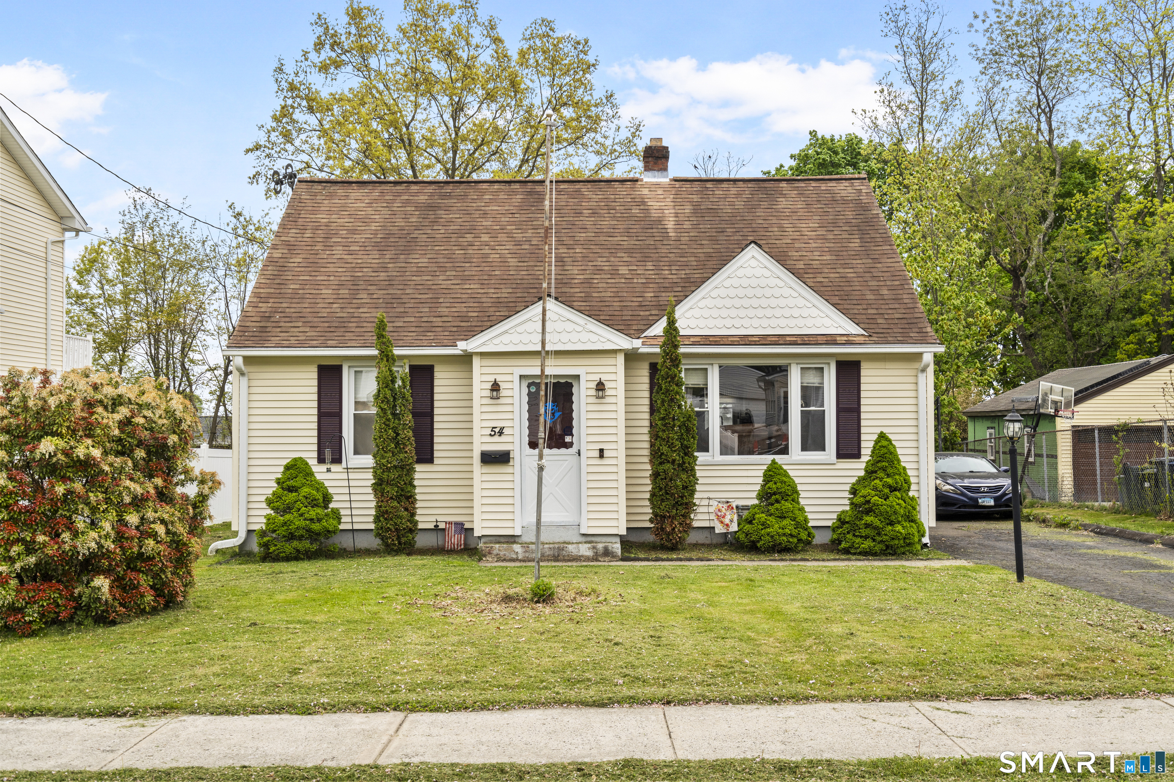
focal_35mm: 35
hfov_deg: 54.4
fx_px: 1141
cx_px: 587
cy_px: 391
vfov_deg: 37.9
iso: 200
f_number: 9
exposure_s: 1/40
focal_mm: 35
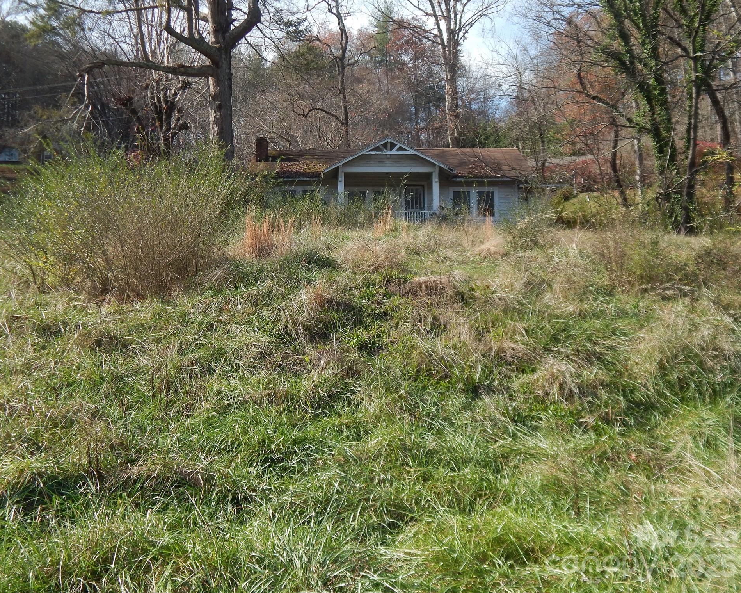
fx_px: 877
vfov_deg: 37.3
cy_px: 298
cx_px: 366
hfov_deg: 45.8
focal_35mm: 40
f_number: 3.4
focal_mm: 6.8
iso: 125
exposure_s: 1/500
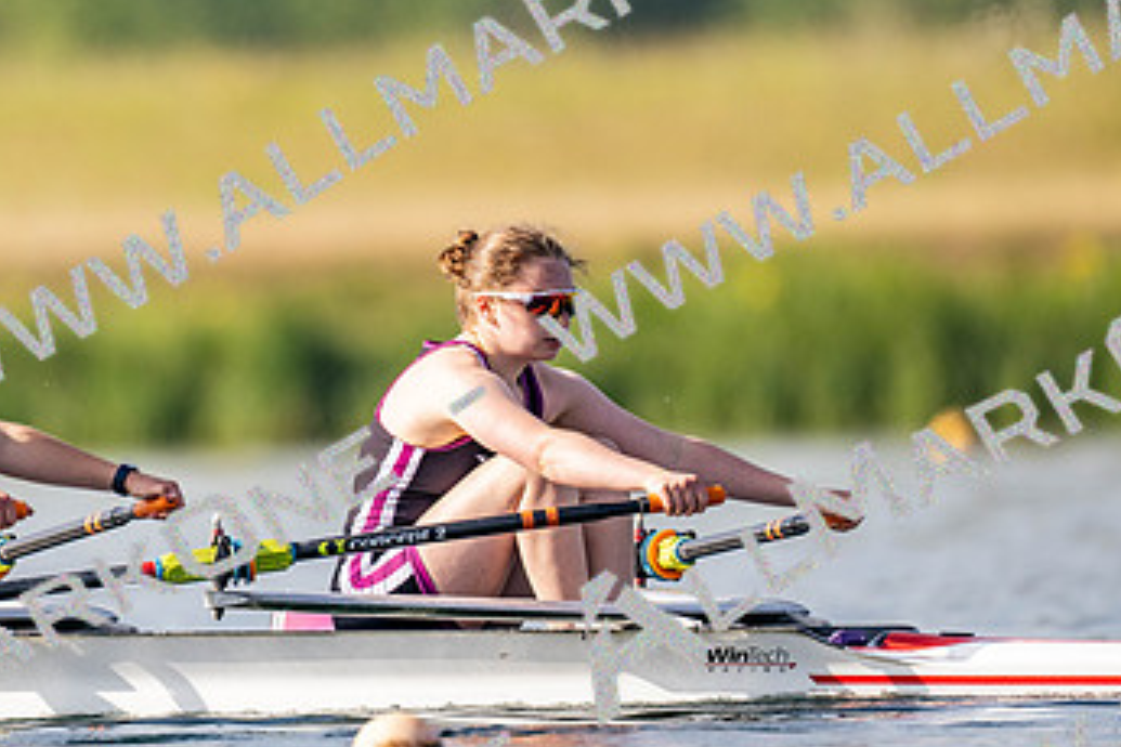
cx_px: 302
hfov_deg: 2.0
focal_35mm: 1010
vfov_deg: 1.4
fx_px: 31448
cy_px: 417
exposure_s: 1/2500
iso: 180
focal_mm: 600
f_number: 4
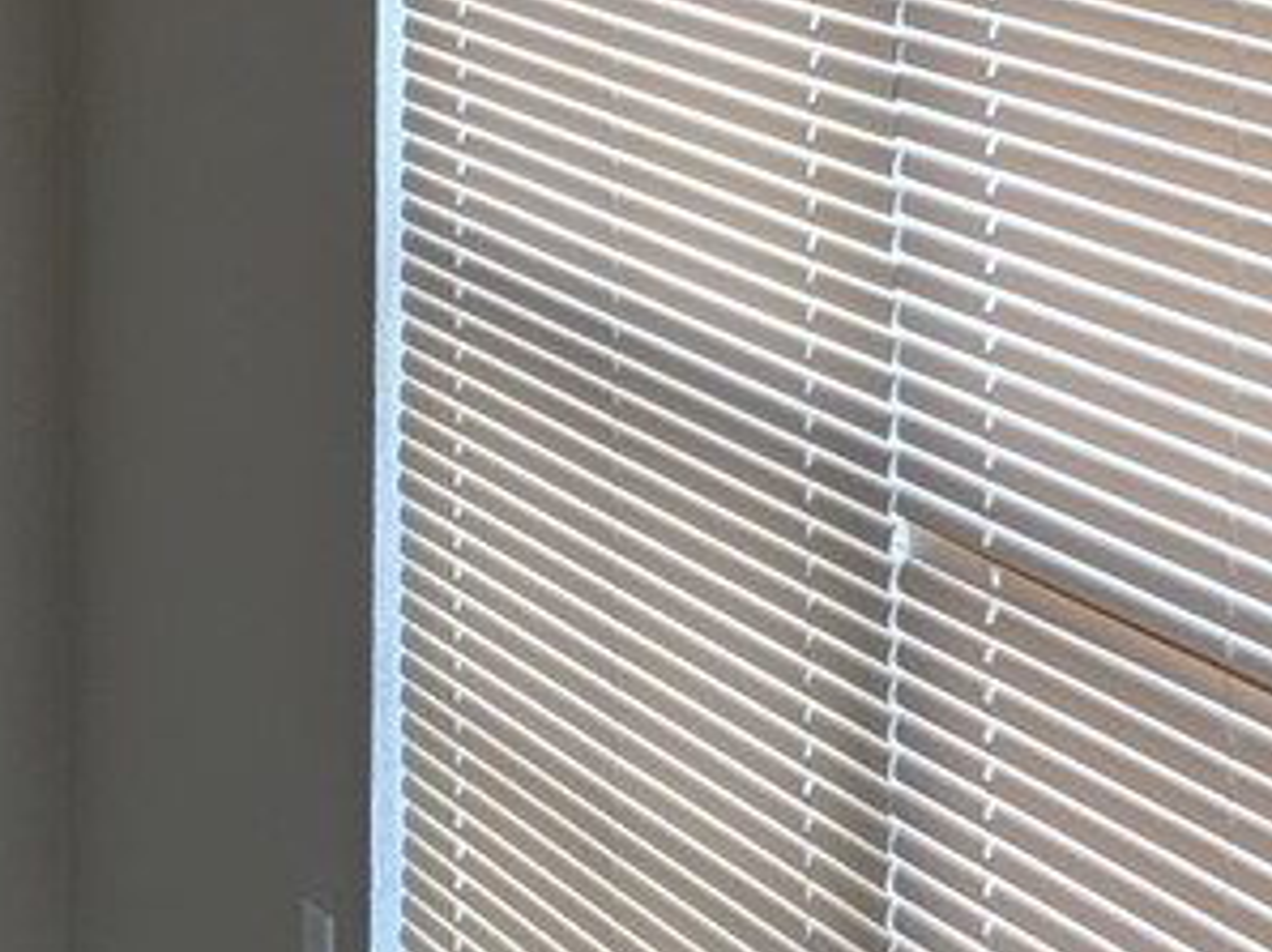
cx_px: -1859
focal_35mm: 165
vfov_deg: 8.7
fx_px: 6058
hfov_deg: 10.3
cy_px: -604
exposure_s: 1/349
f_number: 1.68
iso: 21
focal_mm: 6.9
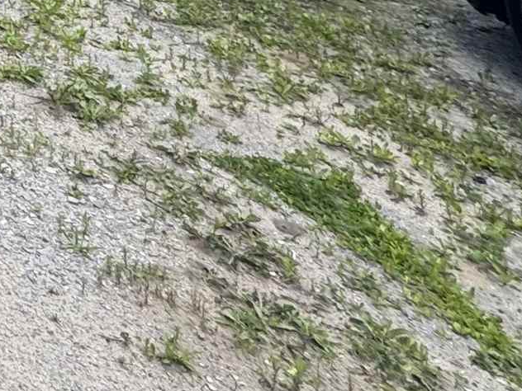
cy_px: -409
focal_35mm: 68
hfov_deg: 18.5
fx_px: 1025
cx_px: -524
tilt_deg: -0.3
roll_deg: -0.7
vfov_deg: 16.2
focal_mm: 2.22
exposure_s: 1/687
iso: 40
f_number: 2.2
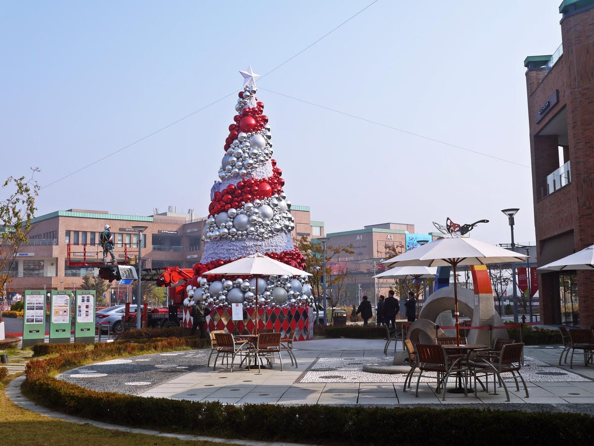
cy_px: 223
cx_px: 297
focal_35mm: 40
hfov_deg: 46.8
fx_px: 686
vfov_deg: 36.0
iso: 160
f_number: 8
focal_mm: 20
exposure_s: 1/320
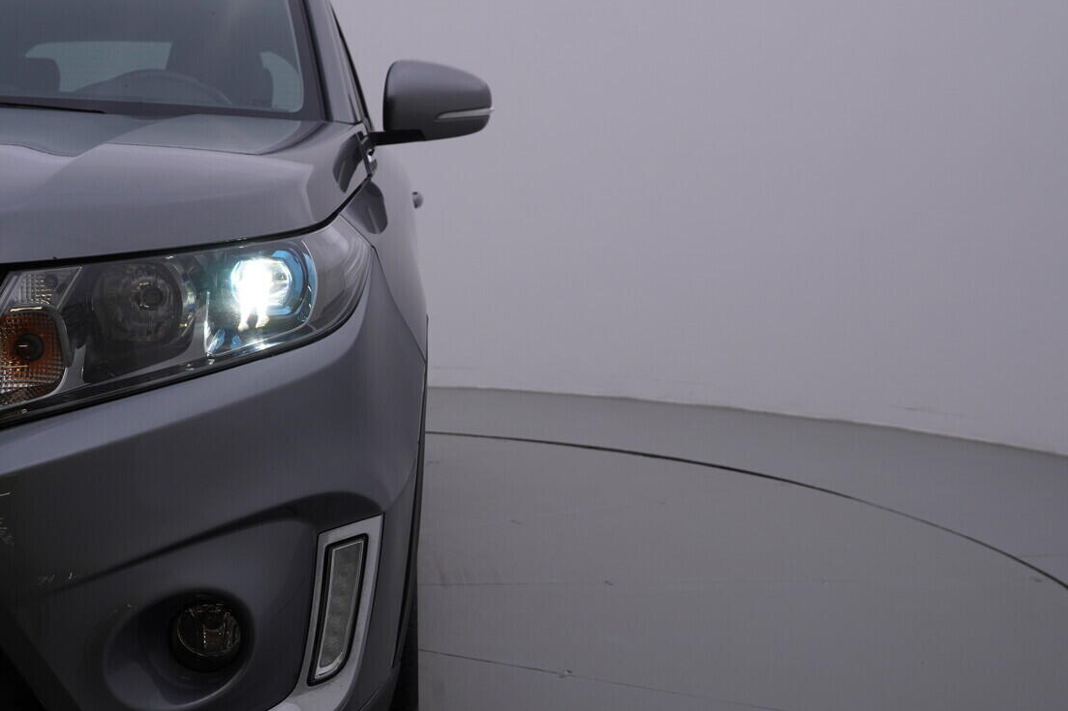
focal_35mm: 47
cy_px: 397
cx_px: 526
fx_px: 1394
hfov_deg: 41.9
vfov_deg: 28.6
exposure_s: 1/125
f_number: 5.6
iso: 125
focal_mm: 24
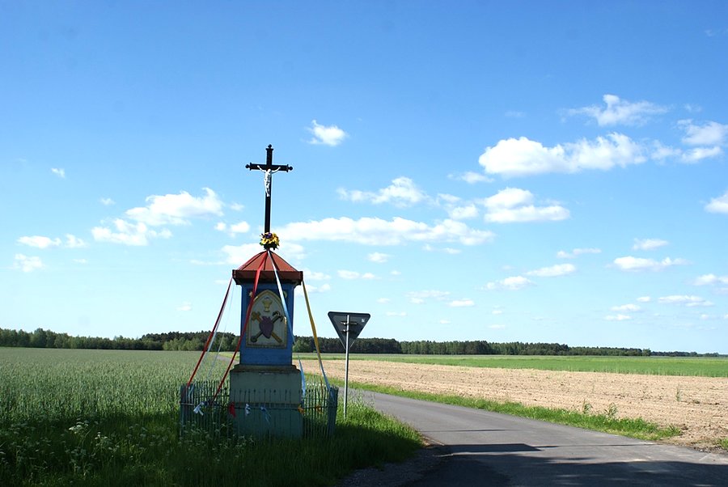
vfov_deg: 34.3
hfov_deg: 49.5
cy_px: 244
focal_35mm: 39
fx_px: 789
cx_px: 364
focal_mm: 26
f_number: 9
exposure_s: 1/250
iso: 100
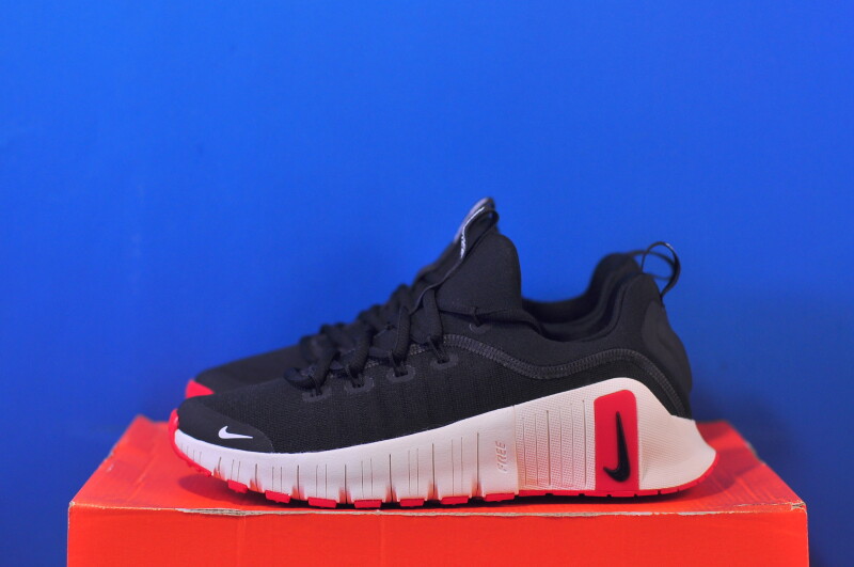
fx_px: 1777
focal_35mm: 75
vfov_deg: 18.1
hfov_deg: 27.0
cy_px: 284
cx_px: 427
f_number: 2.8
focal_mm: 50
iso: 250
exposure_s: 1/320
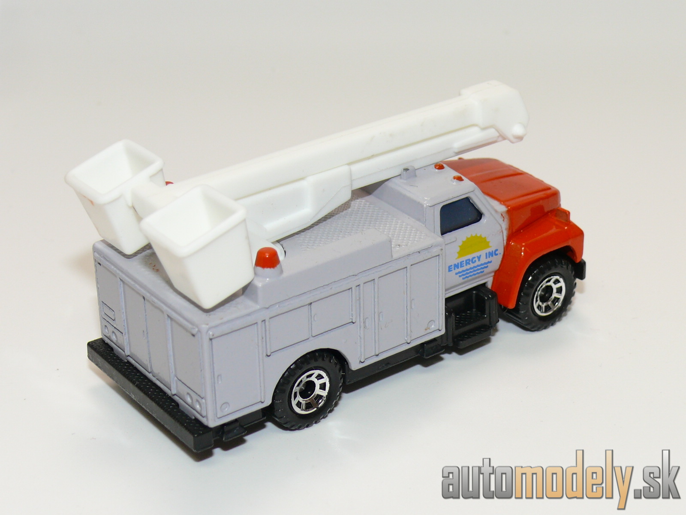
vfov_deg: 18.2
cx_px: 343
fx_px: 1605
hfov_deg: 24.1
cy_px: 258
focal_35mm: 81
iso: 100
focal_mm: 11.9
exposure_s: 1/30
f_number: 4
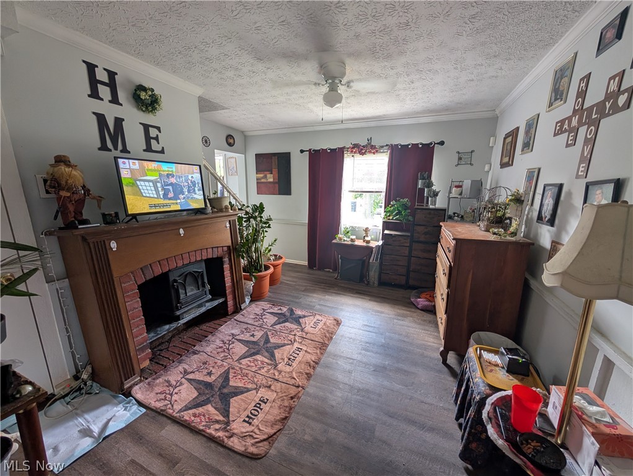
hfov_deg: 110.5
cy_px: 238
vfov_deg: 94.6
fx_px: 220
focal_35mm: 12
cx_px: 316
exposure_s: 1/47.2
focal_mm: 2.02
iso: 107
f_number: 1.7
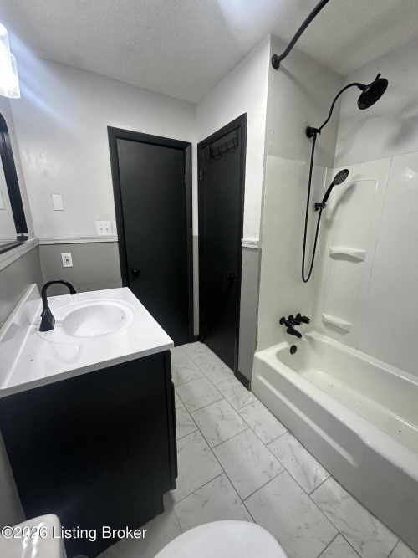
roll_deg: -0.4
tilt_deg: -12.5
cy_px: 279
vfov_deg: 102.1
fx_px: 225
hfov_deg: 85.7
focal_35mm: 14
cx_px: 209
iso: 200
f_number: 2.2
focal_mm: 2.22
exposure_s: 1/120
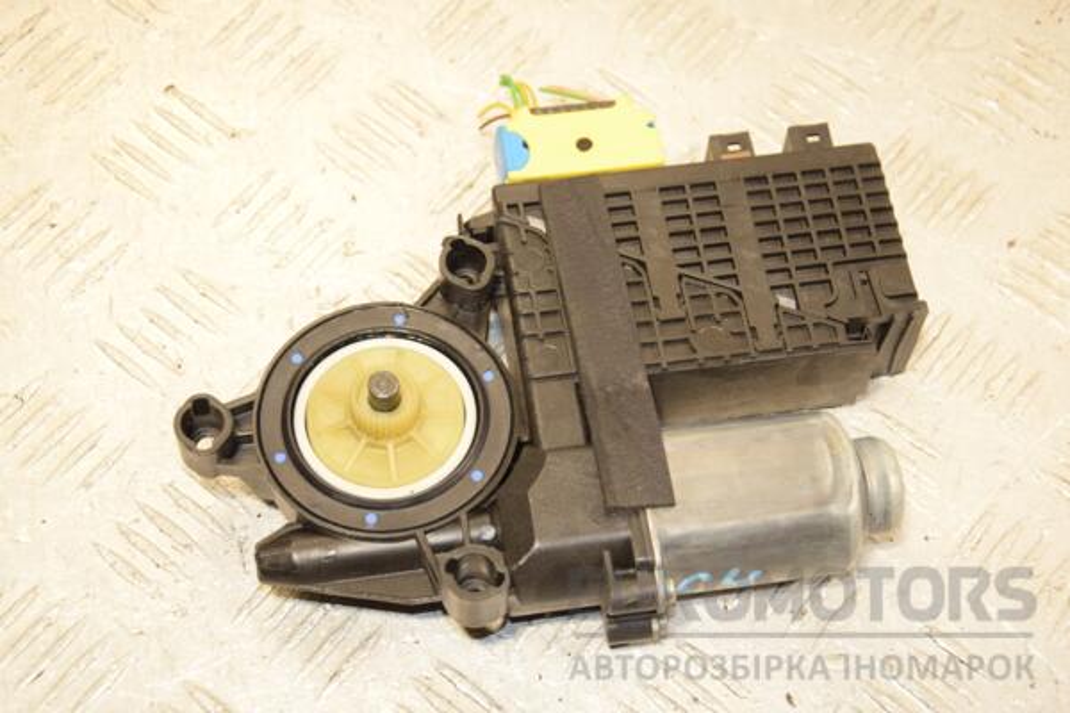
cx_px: 535
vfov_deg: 18.9
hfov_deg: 28.1
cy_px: 356
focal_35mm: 72
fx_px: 2140
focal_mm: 48
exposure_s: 1/200
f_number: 5.6
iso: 800
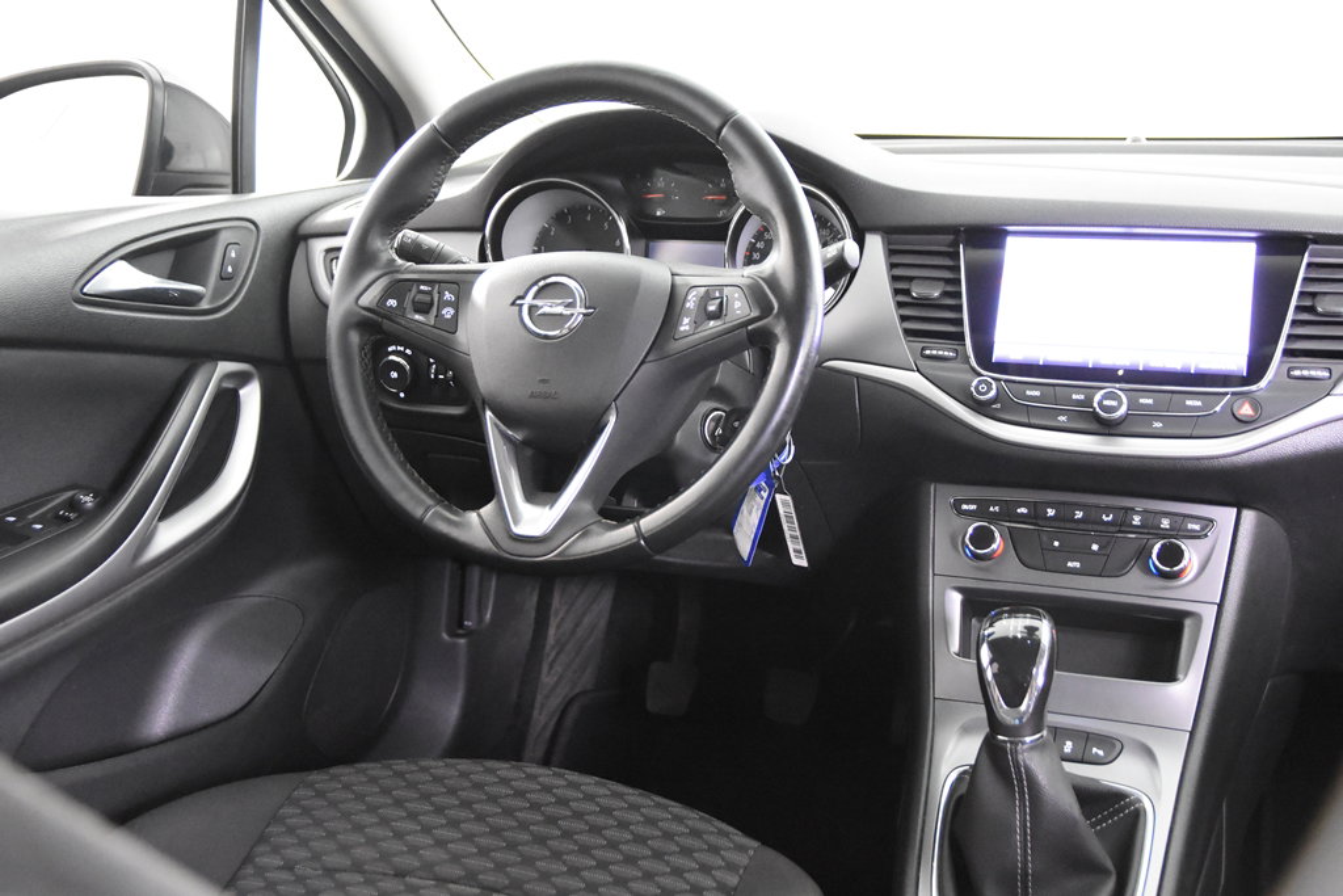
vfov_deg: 34.2
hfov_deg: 49.5
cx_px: 672
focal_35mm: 39
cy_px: 448
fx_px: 1455
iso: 8000
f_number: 3.2
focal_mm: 26
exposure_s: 1/40
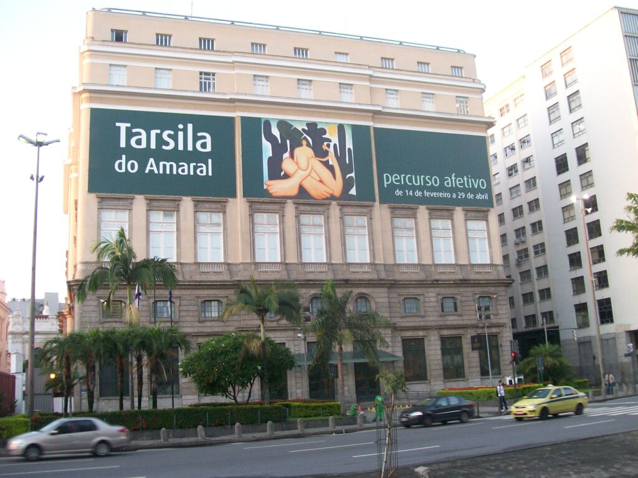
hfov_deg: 51.4
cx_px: 319
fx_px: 664
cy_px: 239
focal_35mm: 36
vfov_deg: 39.7
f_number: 2.7
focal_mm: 6
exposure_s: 1/64
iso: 140
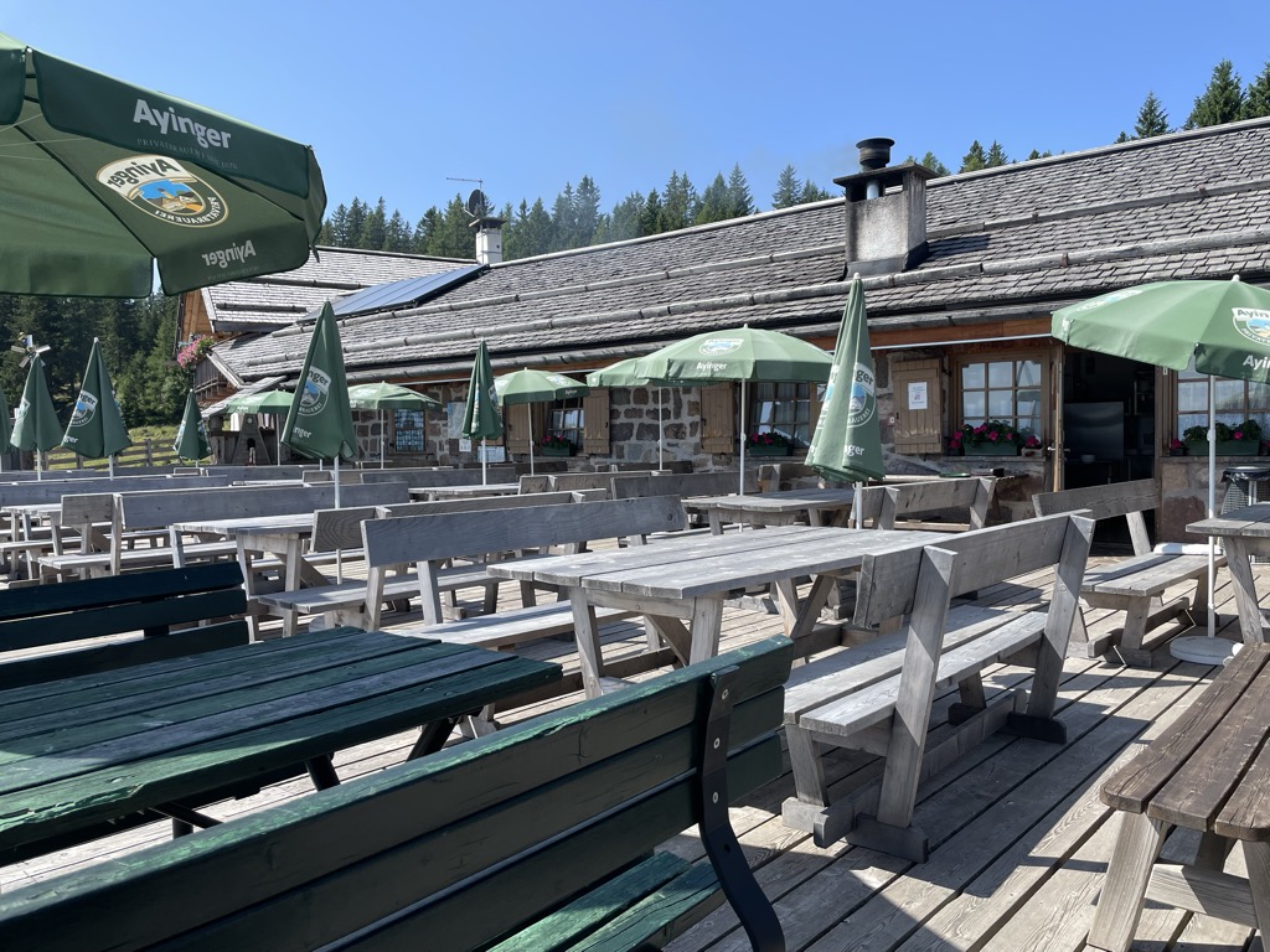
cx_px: 635
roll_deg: +0.3
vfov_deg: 53.1
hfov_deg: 67.3
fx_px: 954
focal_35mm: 26
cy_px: 476
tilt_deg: -1.9
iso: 32
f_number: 1.6
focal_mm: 4.2
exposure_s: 1/1984
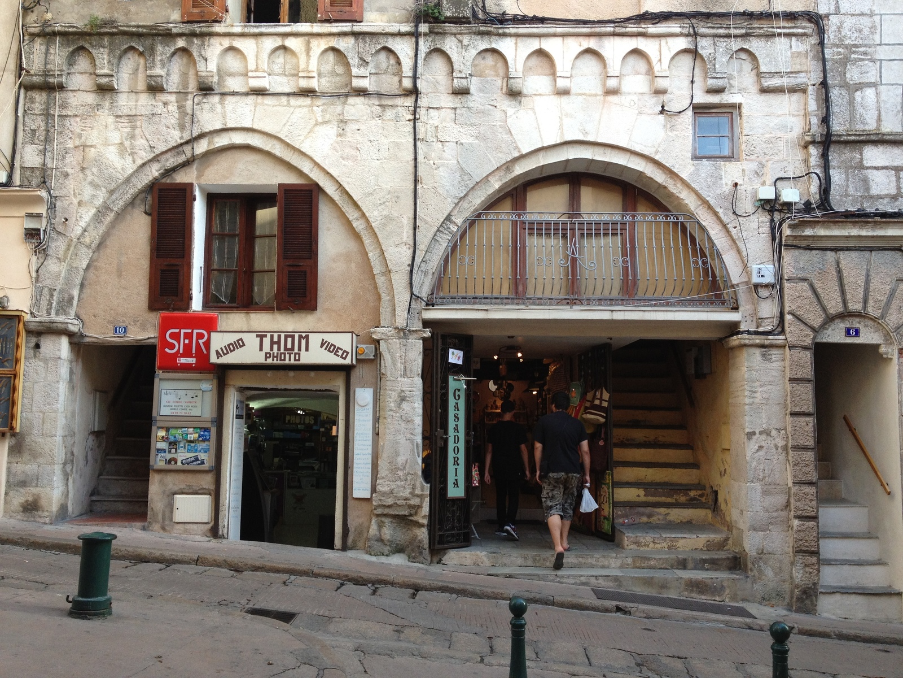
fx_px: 913
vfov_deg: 40.7
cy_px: 339
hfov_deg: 52.6
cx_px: 452
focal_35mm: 35
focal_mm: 4.28
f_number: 2.4
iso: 100
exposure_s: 1/120
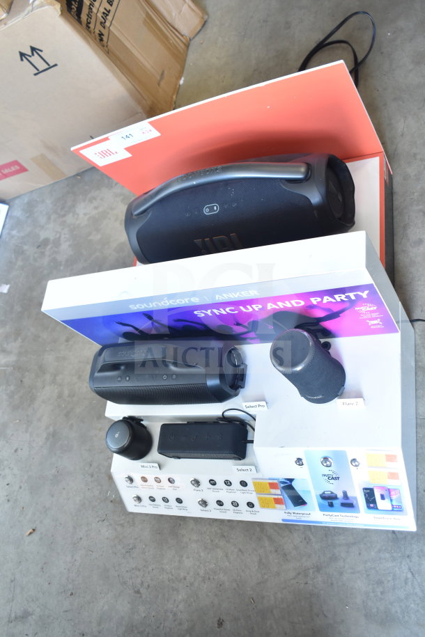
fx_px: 584
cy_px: 318
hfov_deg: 40.0
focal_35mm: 33
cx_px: 212
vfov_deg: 57.2
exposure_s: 1/40
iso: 900
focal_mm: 22
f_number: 3.8
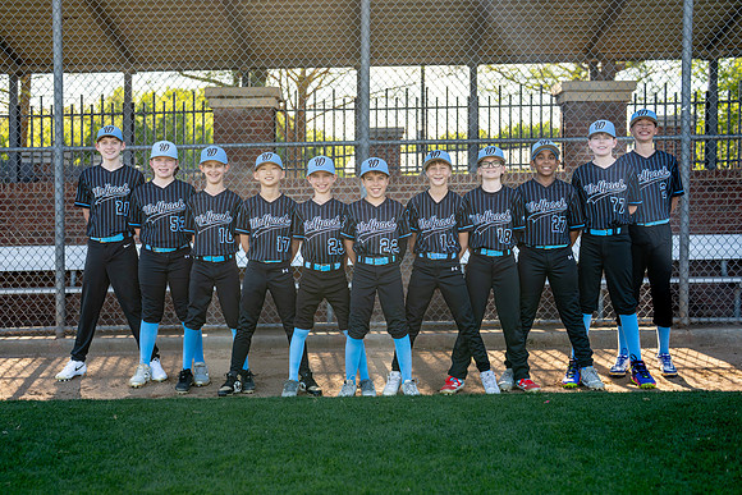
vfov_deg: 25.5
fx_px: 1092
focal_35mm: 53
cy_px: 254
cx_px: 354
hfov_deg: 37.5
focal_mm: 50
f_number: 2.5
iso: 125
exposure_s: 1/800
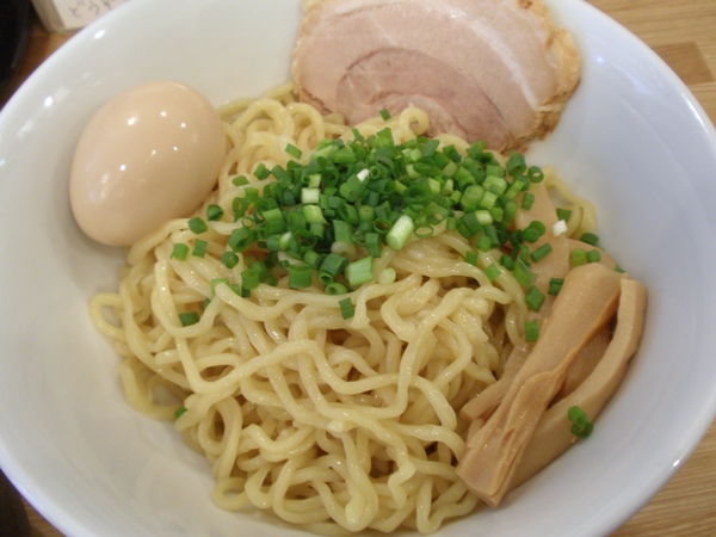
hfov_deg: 50.1
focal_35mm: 37
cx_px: 358
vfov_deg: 38.7
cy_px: 268
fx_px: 765
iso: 100
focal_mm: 6.6
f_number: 3.5
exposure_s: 1/4
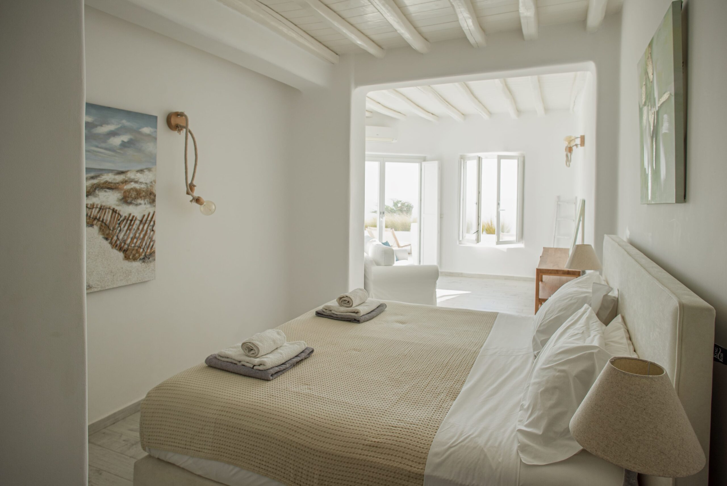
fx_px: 404
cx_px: 364
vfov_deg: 62.0
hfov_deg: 83.9
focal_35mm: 20
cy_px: 243
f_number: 5.6
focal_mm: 20
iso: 100
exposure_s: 1/125
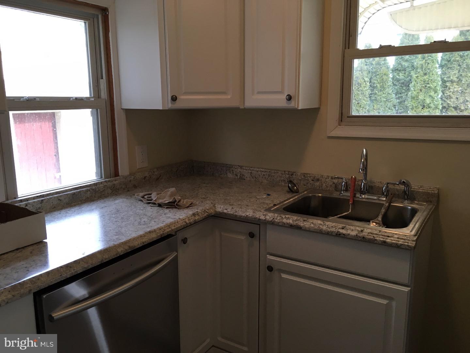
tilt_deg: -11.7
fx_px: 394
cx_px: 235
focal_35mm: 29
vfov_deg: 48.2
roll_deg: -0.1
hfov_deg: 61.7
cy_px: 176
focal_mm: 4.15
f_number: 2.2
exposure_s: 1/30
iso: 50
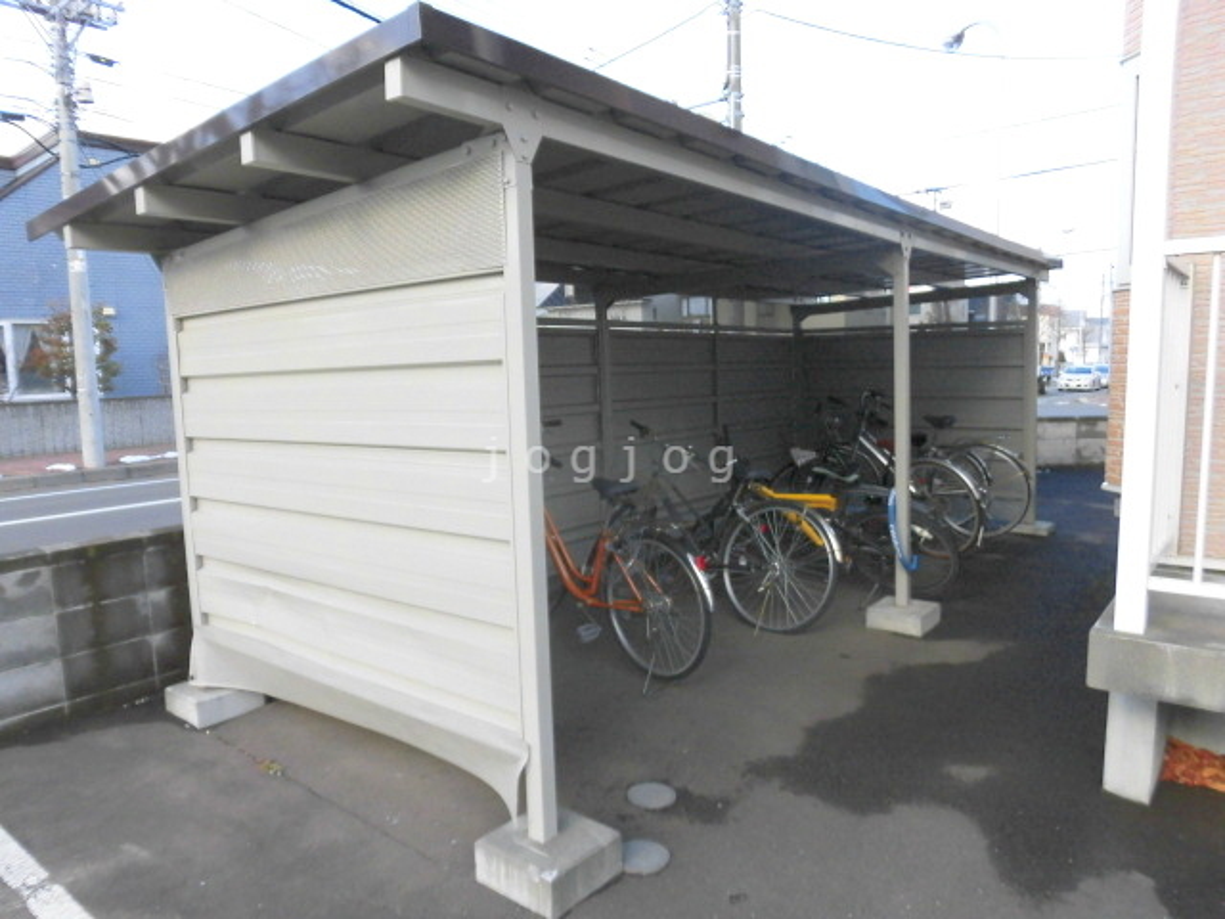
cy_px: 460
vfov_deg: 56.8
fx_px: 849
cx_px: 612
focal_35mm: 24
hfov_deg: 71.6
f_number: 3.1
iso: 100
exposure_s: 1/250
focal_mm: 4.3
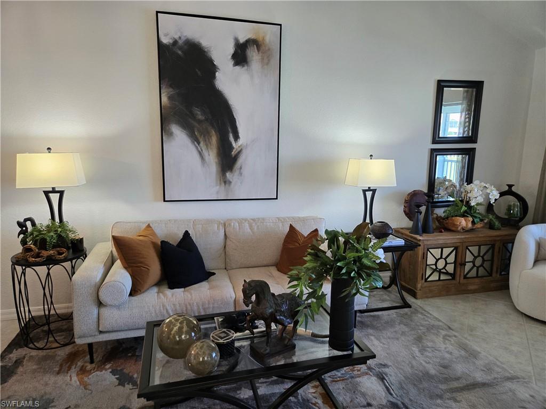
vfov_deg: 58.9
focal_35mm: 23
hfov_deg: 73.9
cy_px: 204
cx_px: 273
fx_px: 363
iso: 160
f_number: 1.8
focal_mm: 5.4
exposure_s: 1/120
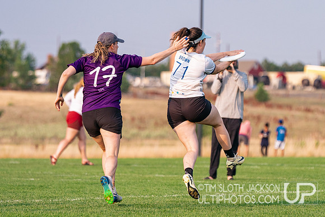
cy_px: 86
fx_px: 3284
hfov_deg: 5.7
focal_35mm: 364
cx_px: 226
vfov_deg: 3.8
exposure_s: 1/2500
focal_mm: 200
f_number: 4
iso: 640
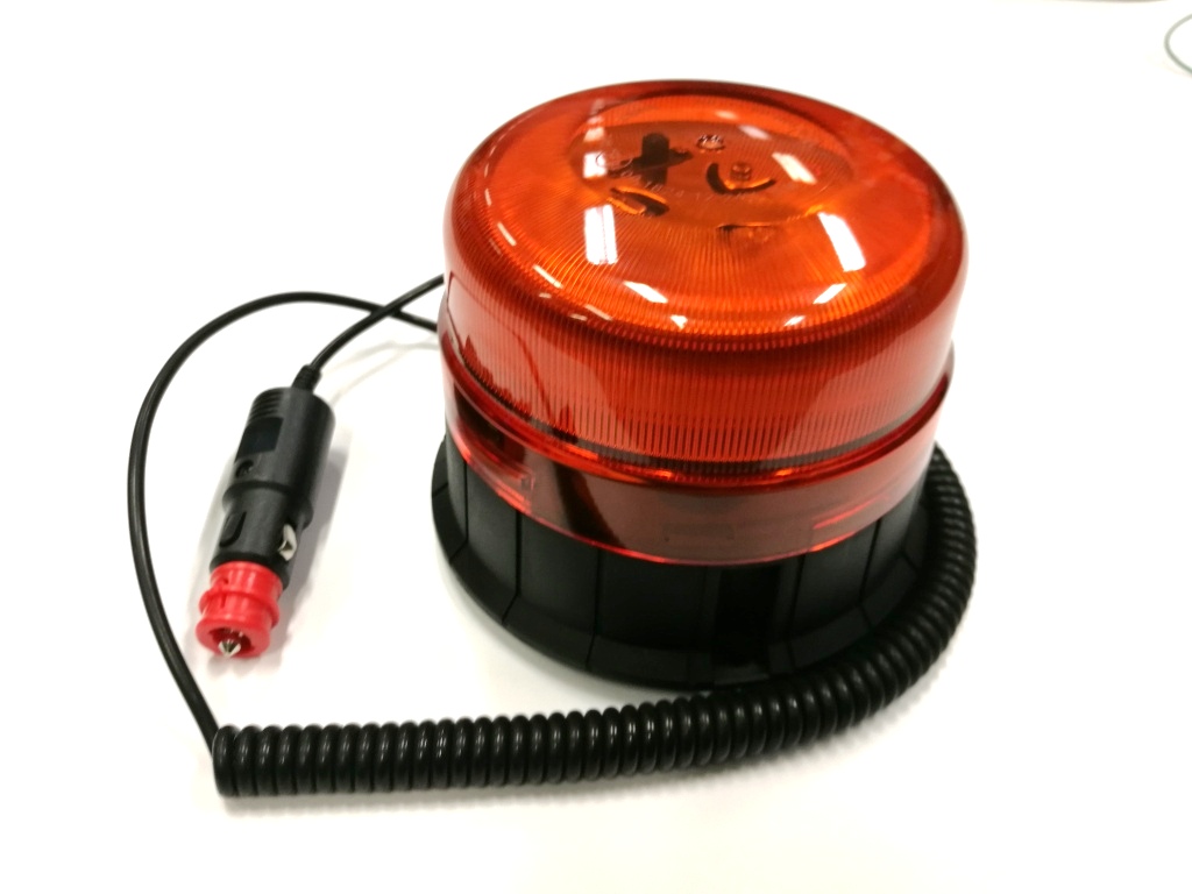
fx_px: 930
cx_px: 596
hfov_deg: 65.3
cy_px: 447
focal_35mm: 27
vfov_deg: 51.4
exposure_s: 1/33.3
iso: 160
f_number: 2.2
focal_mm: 4.5
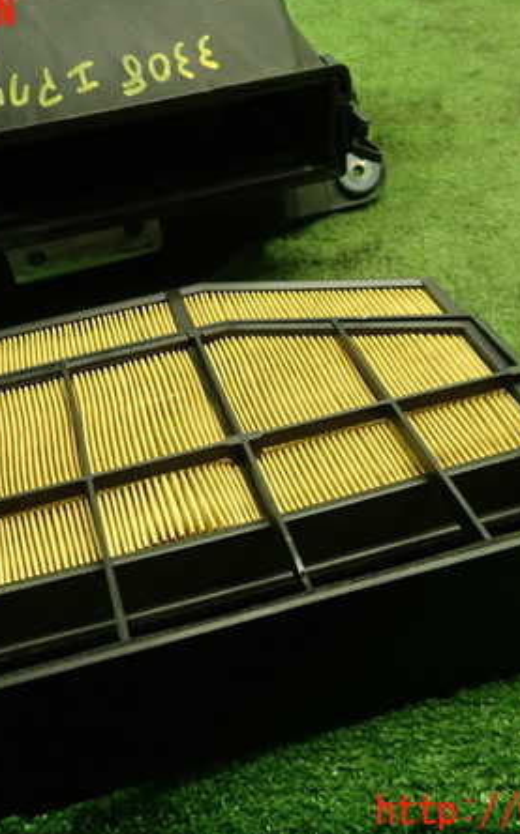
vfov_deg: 46.2
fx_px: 976
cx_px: 237
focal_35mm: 43
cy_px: 413
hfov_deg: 29.8
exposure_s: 1/30
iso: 200
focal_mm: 5.5
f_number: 2.3
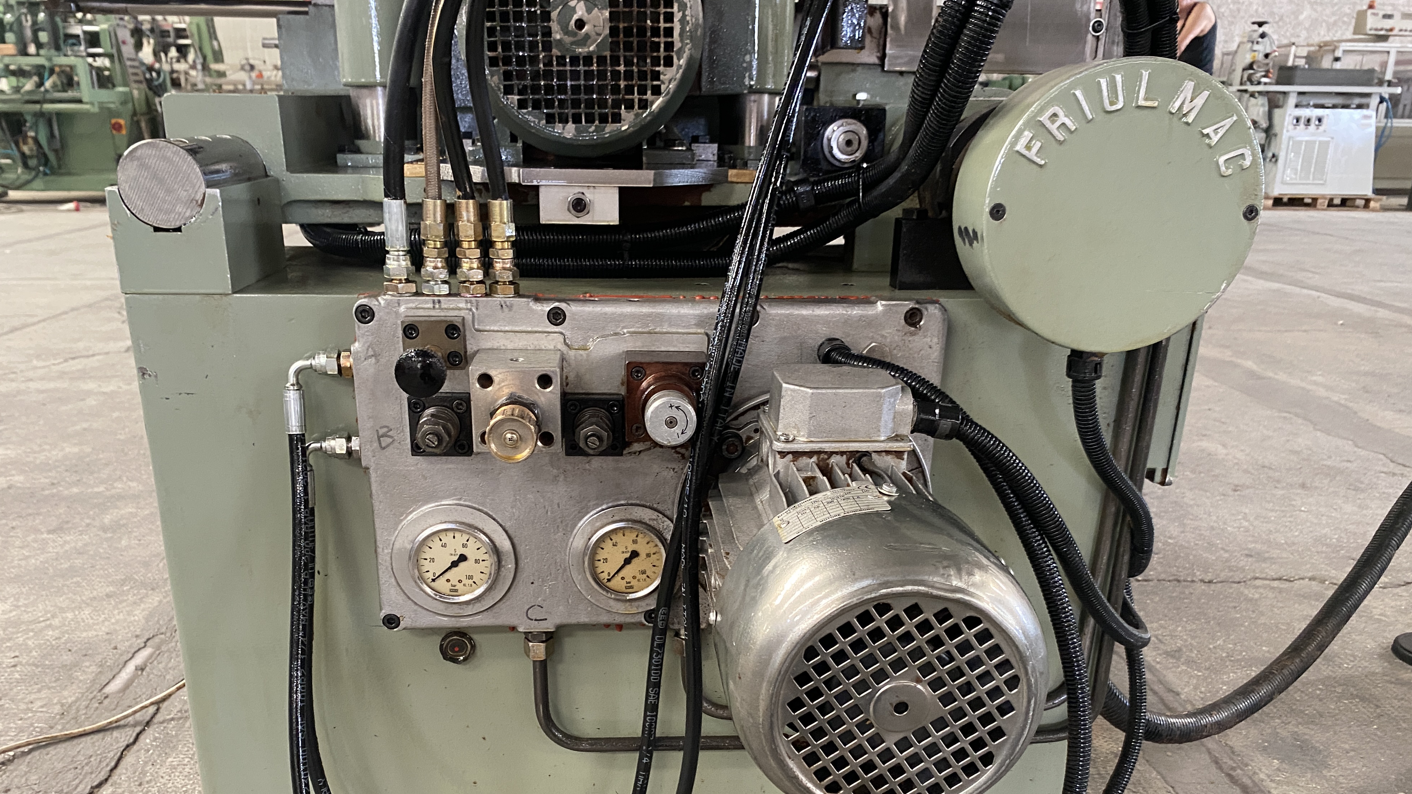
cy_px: 519
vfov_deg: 39.8
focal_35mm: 29
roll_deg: +0.0
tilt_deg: -19.3
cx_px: 690
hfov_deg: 66.1
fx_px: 1086
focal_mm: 4.25
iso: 320
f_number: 1.8
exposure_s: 1/60
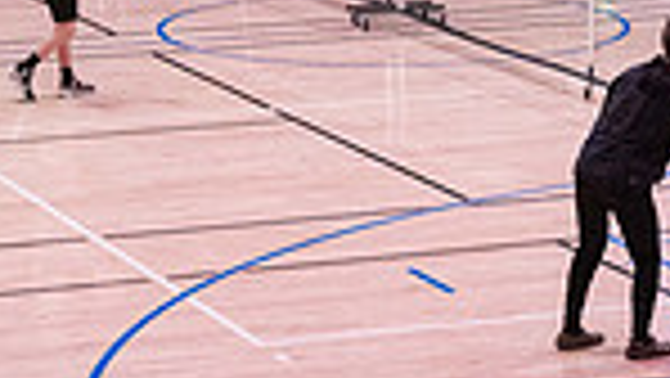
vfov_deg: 6.2
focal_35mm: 196
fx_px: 3484
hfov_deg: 11.0
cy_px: -137
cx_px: 315
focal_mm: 48
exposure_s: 1/500
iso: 5000
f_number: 4
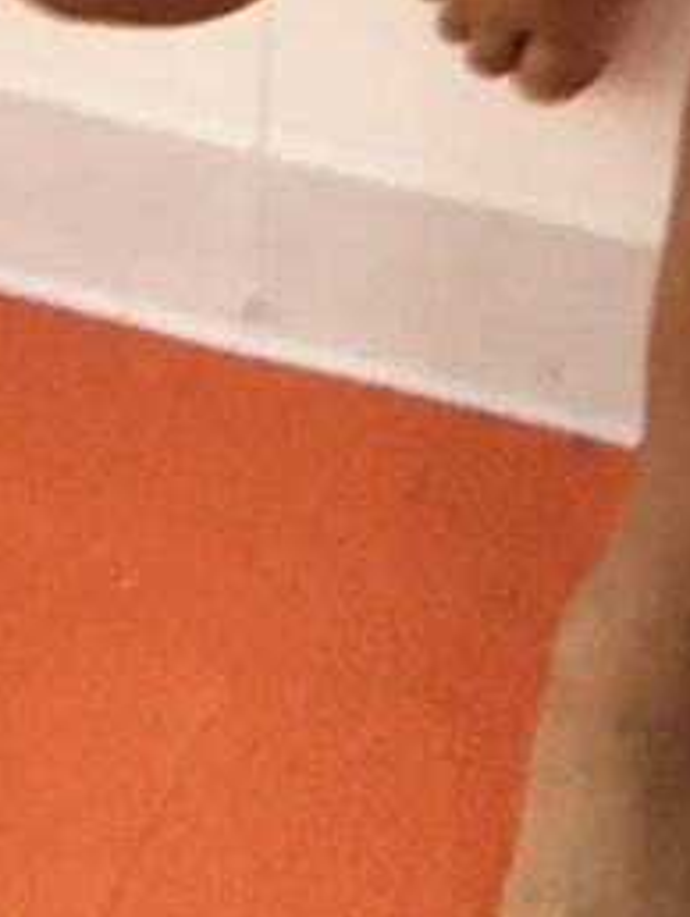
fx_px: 5360
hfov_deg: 6.8
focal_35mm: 202
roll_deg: -10.6
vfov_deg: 8.0
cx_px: 1914
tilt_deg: -19.4
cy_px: -2097
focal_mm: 4.15
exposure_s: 1/33
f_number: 2.2
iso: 64
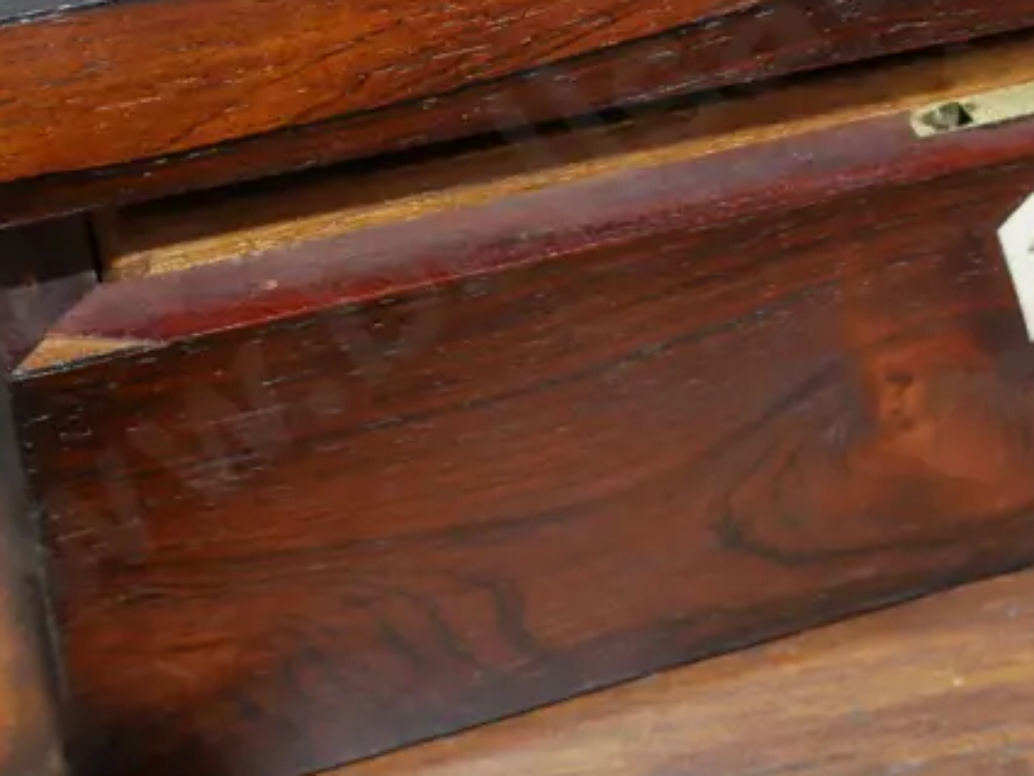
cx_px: 871
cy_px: -60
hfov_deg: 23.4
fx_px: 2450
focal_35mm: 82
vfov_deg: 17.4
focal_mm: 17
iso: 1000
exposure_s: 1/60
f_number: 4.5
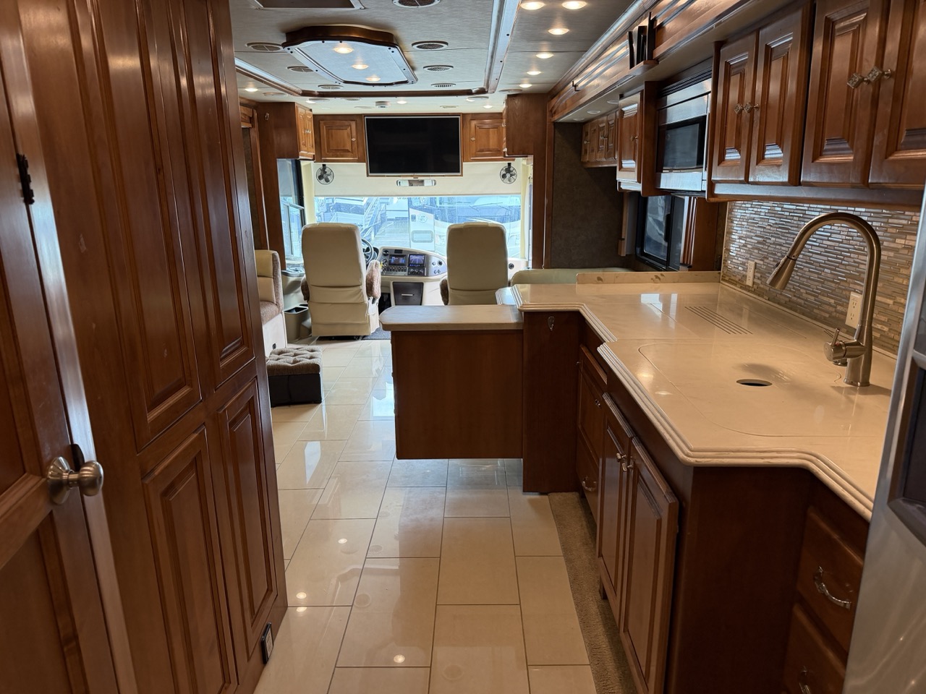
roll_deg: +2.2
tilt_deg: -14.8
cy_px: 347
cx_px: 463
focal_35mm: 24
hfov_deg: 71.6
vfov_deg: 56.8
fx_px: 642
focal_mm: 6.76
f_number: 1.78
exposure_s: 1/81
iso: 200
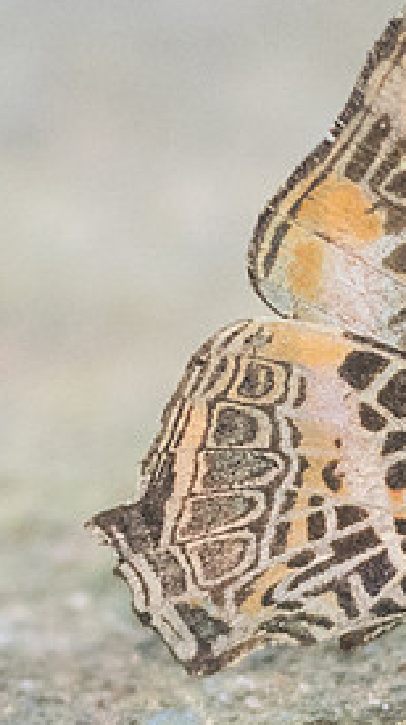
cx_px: 559
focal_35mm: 1248
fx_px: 23966
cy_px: 465
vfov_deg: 1.7
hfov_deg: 1.0
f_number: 3.5
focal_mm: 150
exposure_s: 1/250
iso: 1000
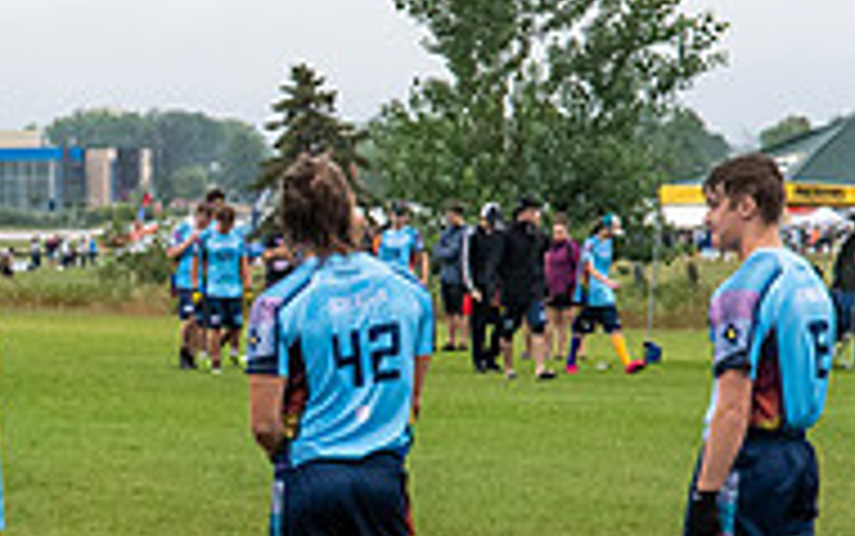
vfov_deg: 4.8
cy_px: 523
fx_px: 6435
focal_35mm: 276
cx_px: -398
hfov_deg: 7.5
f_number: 10
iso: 1600
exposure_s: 1/1250
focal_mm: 55
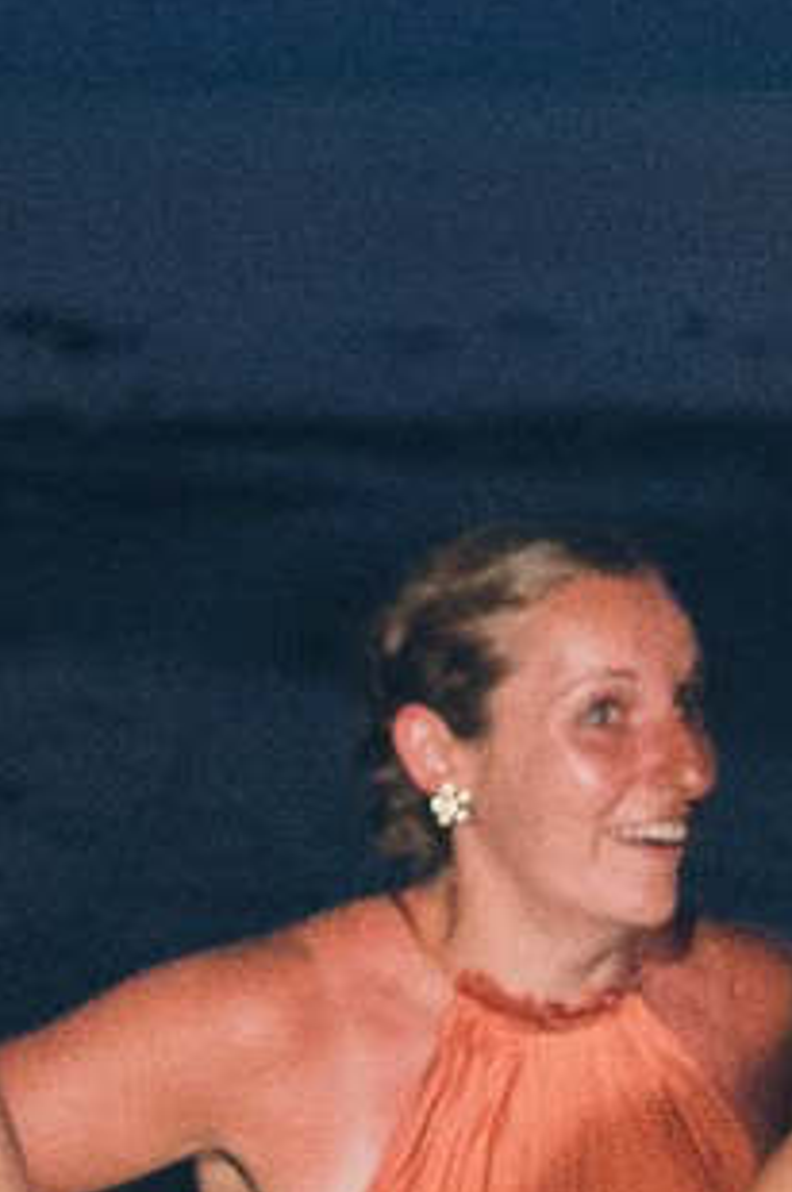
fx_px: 5523
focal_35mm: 167
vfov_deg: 12.3
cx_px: 36
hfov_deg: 8.2
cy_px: 698
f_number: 2.5
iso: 3200
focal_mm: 24
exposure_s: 1/250
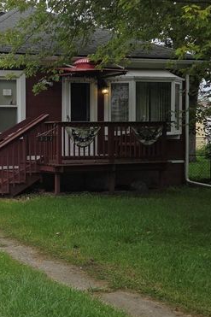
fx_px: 581
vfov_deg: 30.5
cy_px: 150
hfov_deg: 19.9
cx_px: -2
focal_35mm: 66
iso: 25
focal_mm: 5.4
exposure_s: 1/955
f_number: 1.8
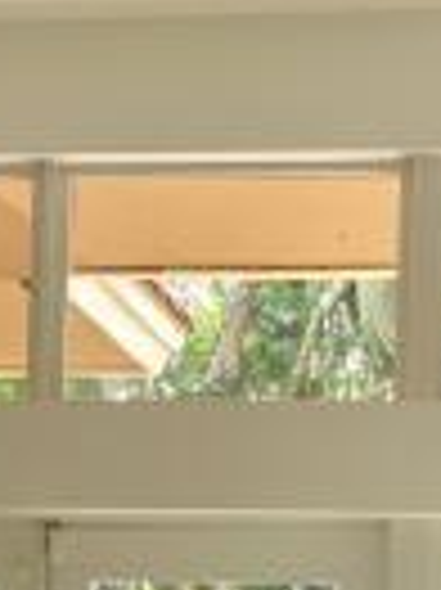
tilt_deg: +1.8
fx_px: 3250
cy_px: 842
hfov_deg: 7.8
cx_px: 99
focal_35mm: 191
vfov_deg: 10.1
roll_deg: -1.5
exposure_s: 1/122
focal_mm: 6
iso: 40
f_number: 2.4
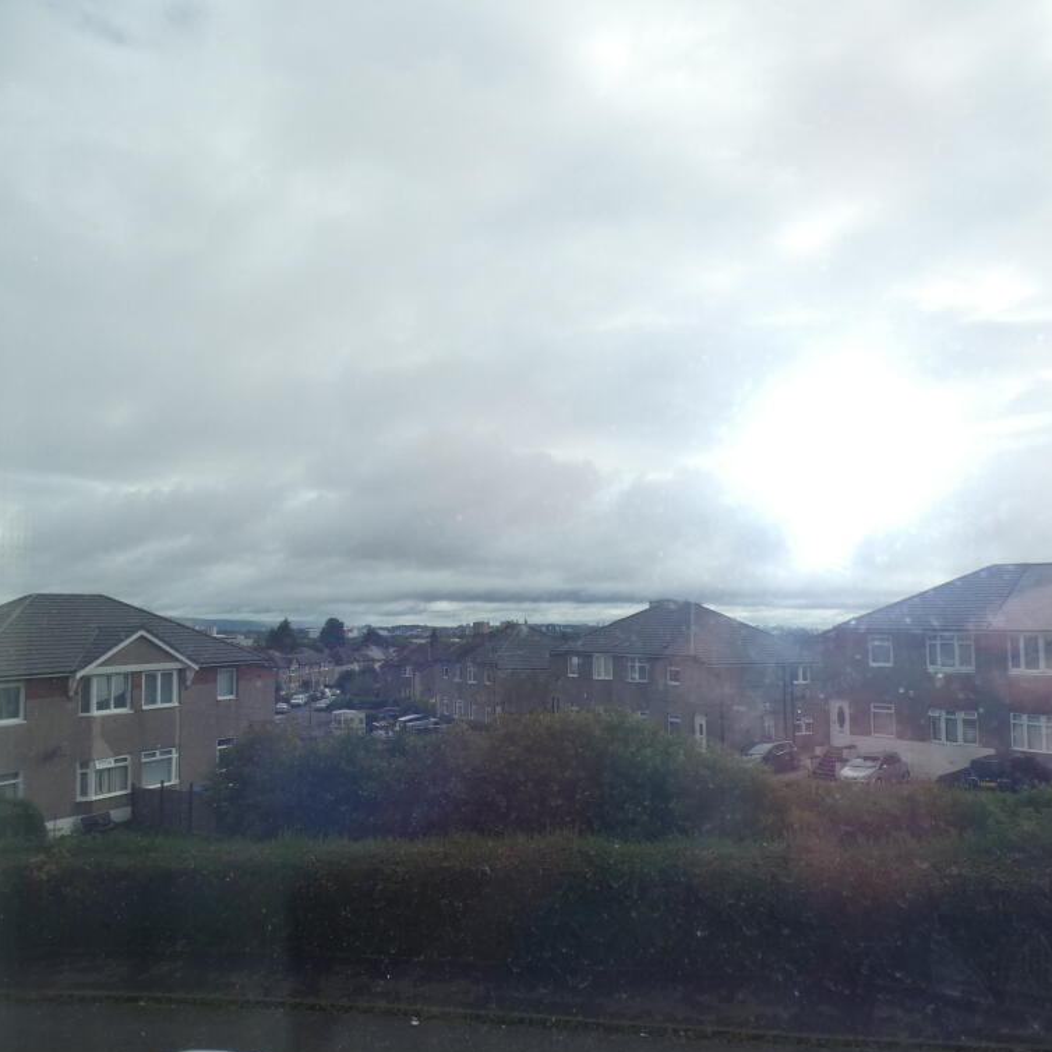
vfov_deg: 65.0
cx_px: 462
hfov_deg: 64.8
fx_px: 825
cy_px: 534
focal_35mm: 24
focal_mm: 3.6
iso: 80
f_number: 3.5
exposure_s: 1/1000
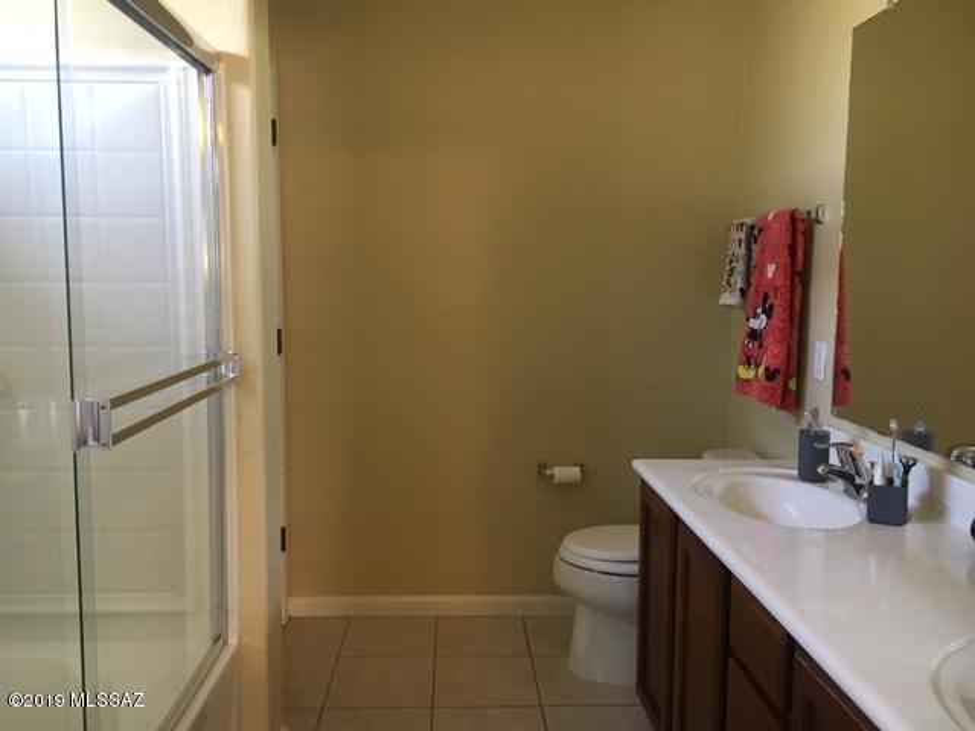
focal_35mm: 29
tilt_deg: -4.4
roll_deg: -0.4
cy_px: 366
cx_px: 488
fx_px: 817
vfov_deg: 48.2
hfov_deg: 61.7
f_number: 2.2
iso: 200
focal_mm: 4.15
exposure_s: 1/33
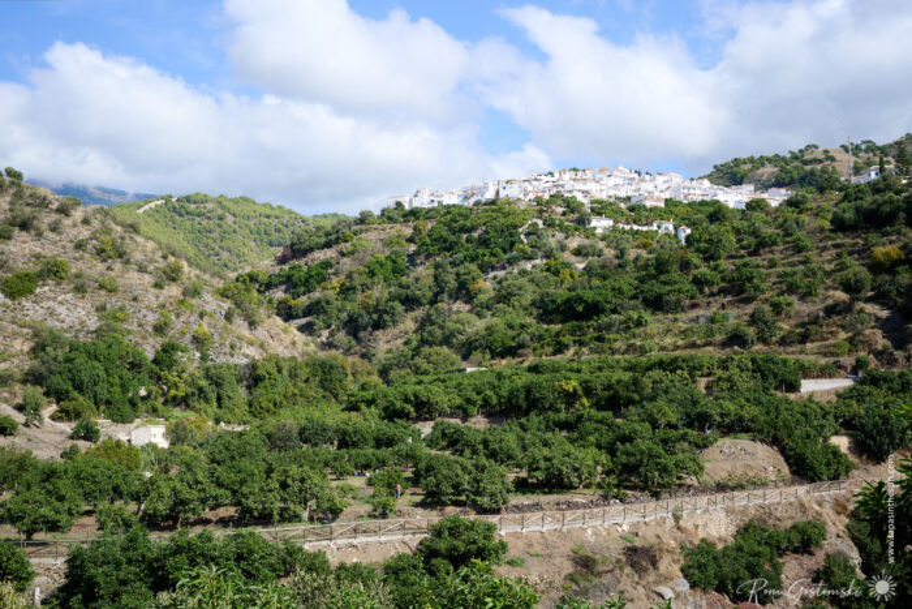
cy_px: 304
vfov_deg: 33.4
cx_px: 456
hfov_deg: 48.4
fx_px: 1013
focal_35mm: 40
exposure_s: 1/160
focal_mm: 40
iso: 100
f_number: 11
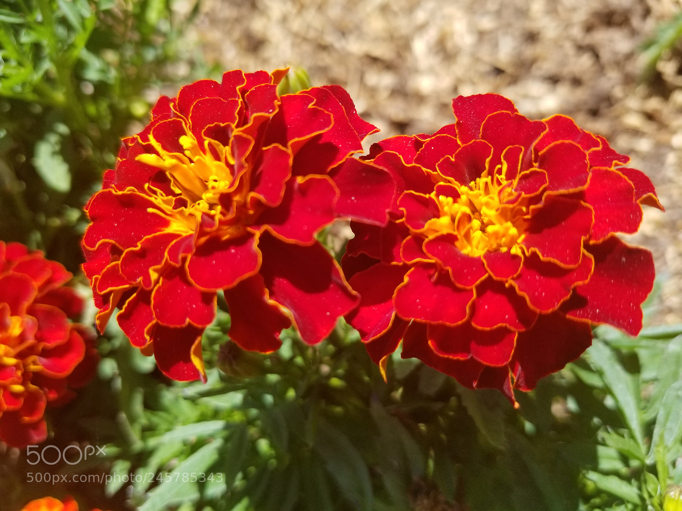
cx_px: 341
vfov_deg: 53.1
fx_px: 512
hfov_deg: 67.3
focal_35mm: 26
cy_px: 256
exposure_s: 1/838
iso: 50
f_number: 1.7
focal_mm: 4.25
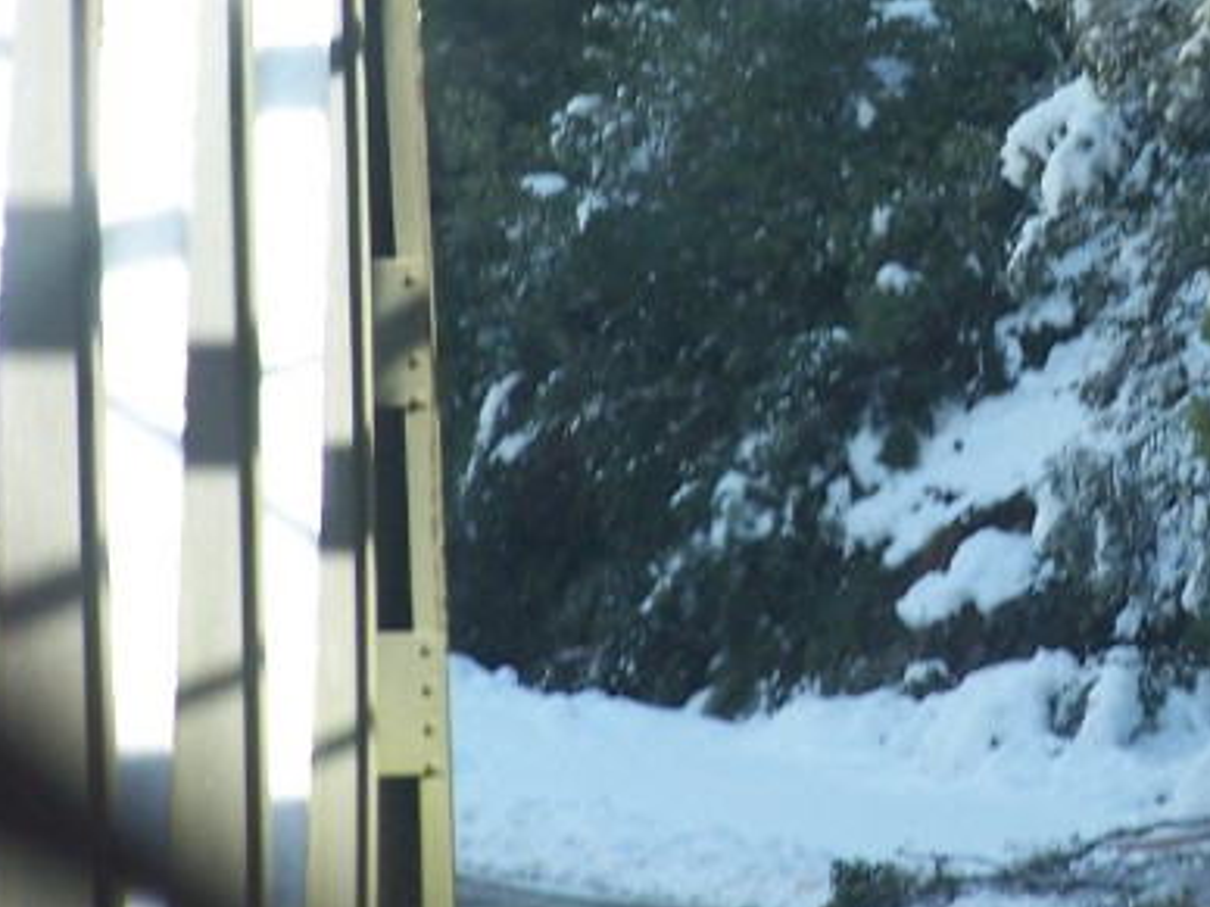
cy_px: 184
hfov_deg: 4.4
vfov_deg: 3.3
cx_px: 1079
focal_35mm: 450
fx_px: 15730
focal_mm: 36.2
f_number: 3.2
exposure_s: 1/250
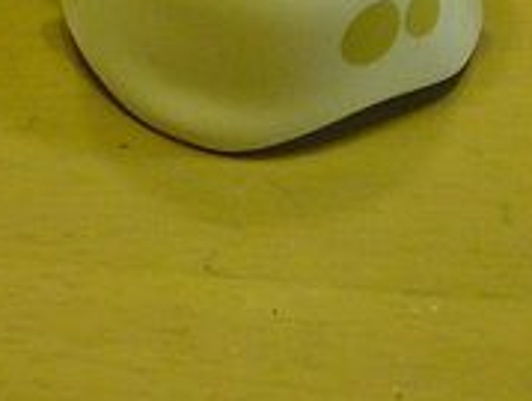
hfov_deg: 16.8
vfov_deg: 12.3
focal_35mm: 117
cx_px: 294
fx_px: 1802
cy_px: -143
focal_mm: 5.8
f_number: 3.6
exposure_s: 1/30
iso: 320
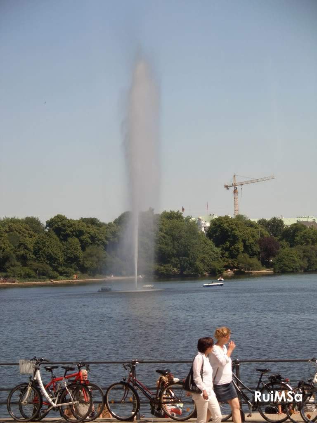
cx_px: 158
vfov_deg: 16.6
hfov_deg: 12.5
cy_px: 212
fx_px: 1453
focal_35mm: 119
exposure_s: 1/160
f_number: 4
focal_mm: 25.6
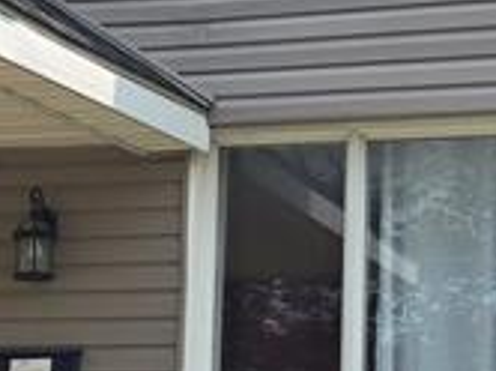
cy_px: 221
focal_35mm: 142
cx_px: 137
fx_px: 2032
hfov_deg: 13.9
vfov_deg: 10.4
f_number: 1.8
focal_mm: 5.4
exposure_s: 1/1690
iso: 25
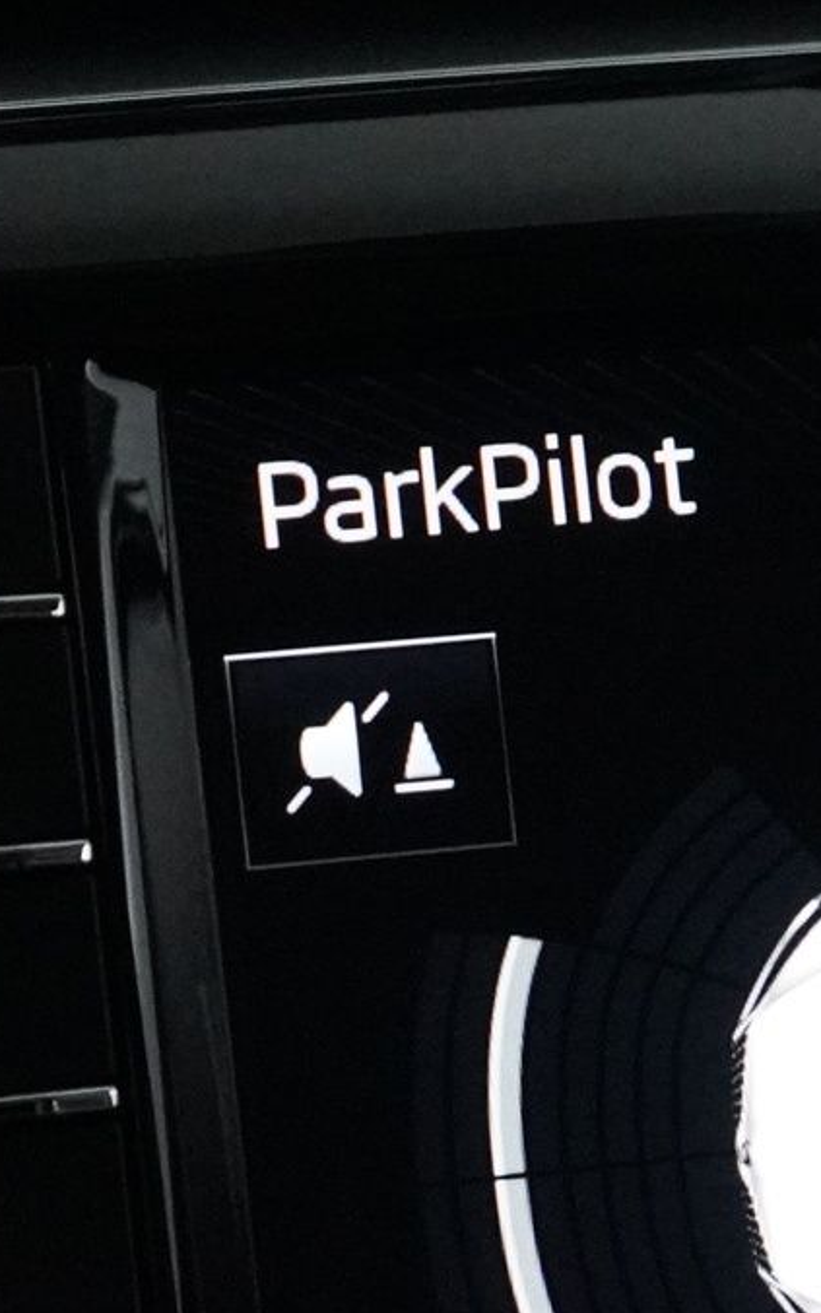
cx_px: 1436
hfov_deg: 7.8
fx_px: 5862
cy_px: 1164
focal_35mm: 164
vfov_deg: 12.7
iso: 6400
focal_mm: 29
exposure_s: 1/100
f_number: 3.5
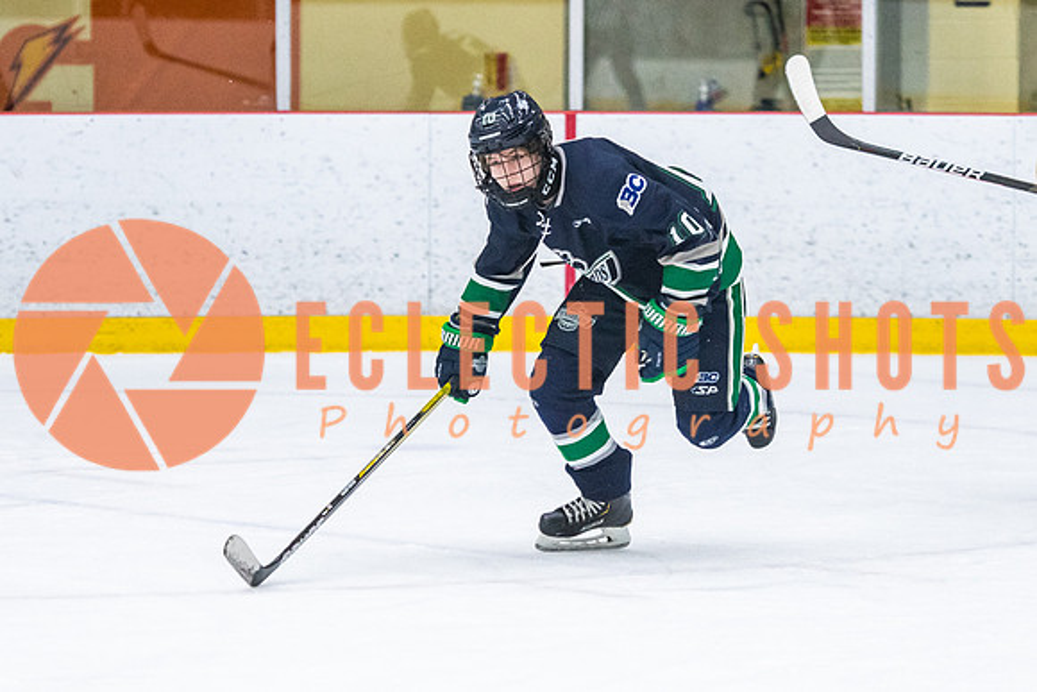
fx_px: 7019
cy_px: 208
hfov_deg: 8.4
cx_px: 518
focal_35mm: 244
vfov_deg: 5.6
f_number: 2.8
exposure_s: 1/640
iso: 1800
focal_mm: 112
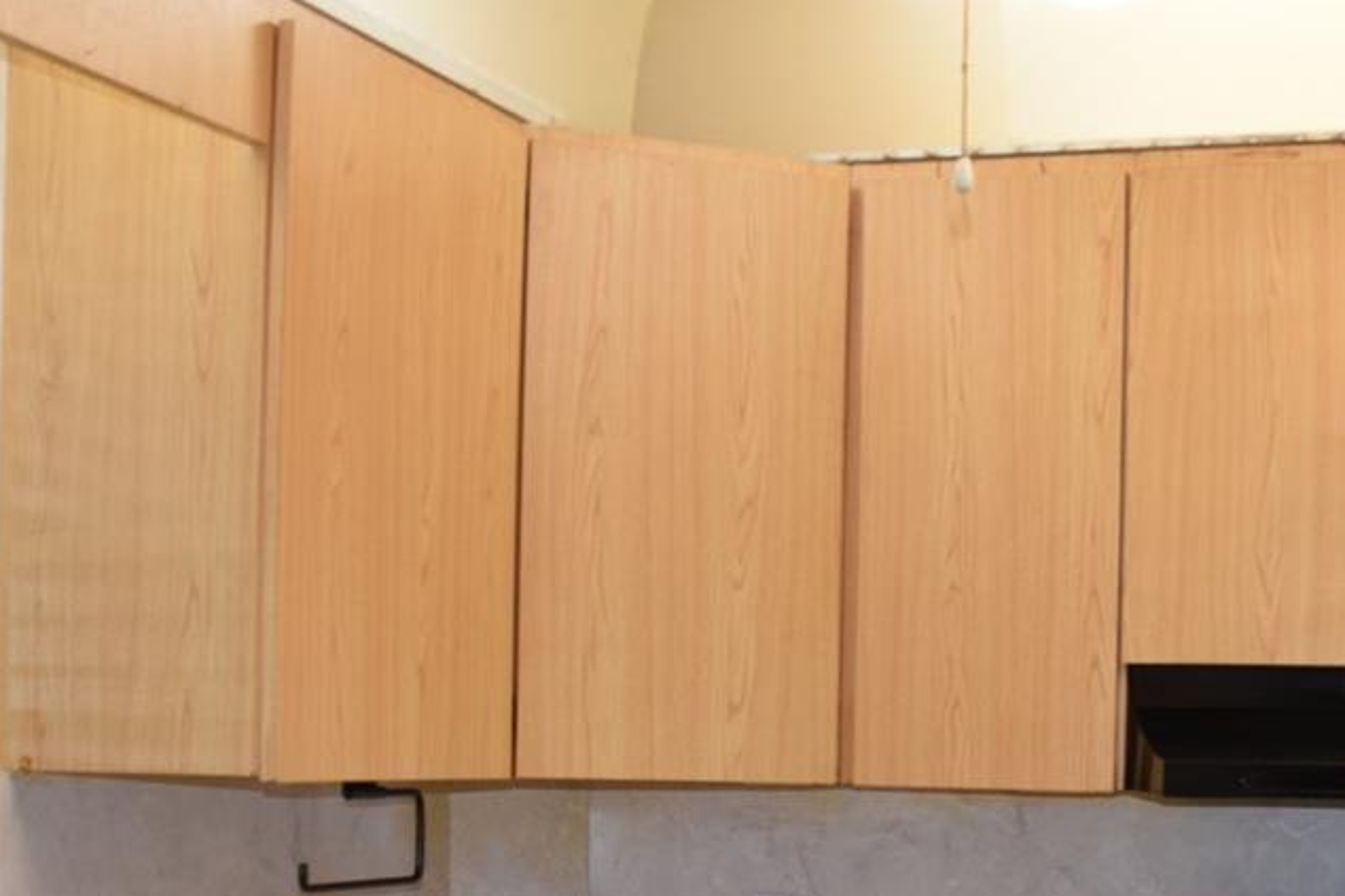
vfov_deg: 19.6
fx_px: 2540
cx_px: 894
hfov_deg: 29.5
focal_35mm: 68
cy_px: 835
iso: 800
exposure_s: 1/100
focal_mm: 18
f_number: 5
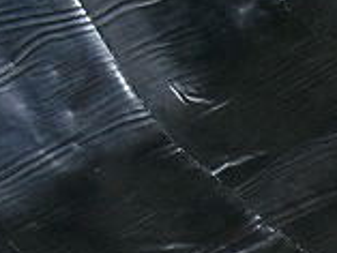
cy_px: 249
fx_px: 2163
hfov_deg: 8.7
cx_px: 466
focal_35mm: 222
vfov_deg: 6.7
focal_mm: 5.7
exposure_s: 1/60.1
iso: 50
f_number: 2.9
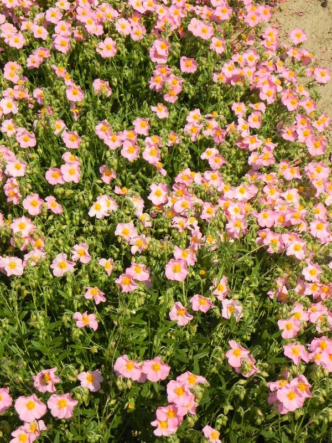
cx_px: 166
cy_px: 222
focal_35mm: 85
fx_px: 1087
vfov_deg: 23.0
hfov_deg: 17.4
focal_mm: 15.1
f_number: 4
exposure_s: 1/2000
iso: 185
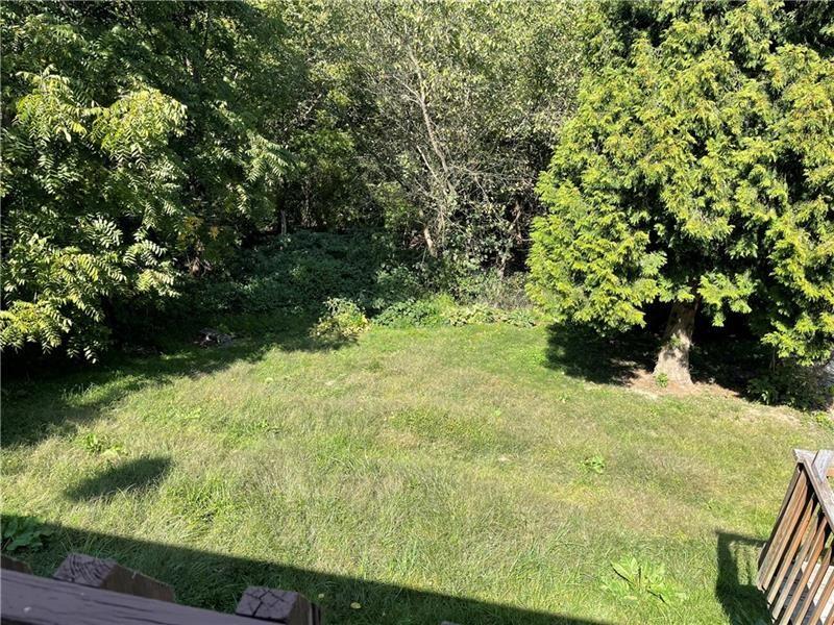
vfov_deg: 53.1
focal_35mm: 26
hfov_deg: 67.3
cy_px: 312
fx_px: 626
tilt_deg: -26.6
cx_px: 417
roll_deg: -1.5
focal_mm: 4.2
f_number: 1.6
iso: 32
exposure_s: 1/1043
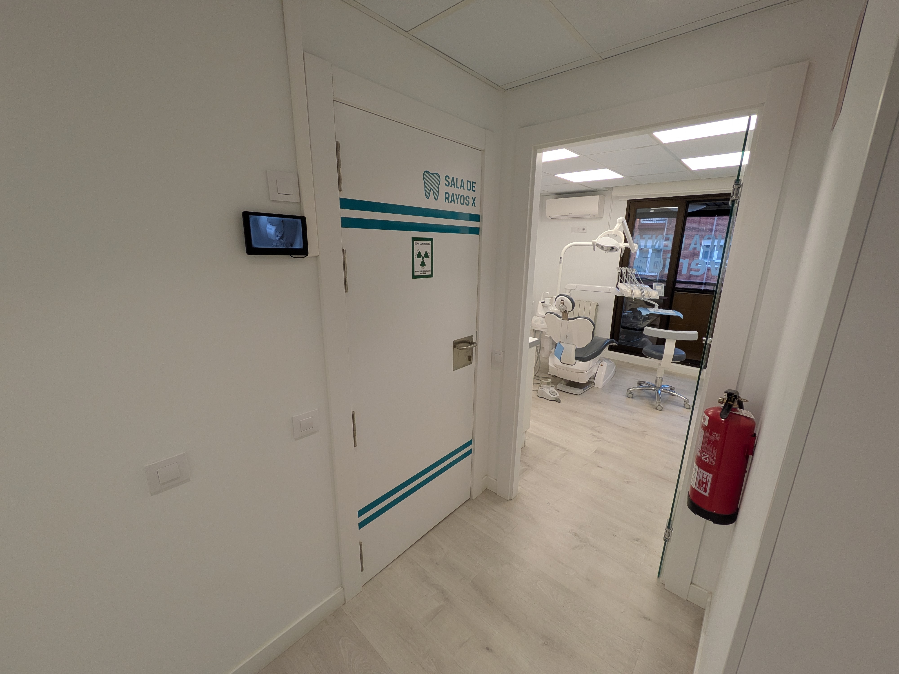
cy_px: 337
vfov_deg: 85.7
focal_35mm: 14
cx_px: 450
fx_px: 364
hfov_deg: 102.1
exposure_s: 1/125
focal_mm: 1.83
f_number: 2.2
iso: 53
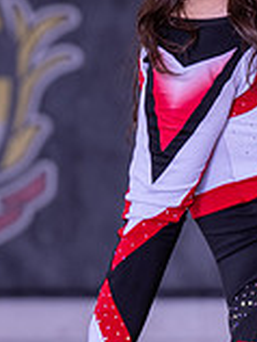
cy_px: 367
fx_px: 5400
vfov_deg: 3.6
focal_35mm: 547
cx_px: 592
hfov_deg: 2.7
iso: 80
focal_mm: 86
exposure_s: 1/125
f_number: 4
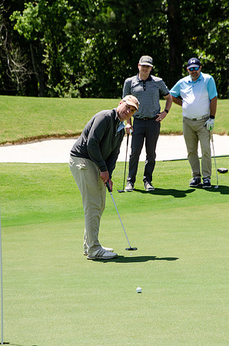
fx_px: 1438
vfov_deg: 13.7
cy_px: 173
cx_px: 114
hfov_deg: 9.1
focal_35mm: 150
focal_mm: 100
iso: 400
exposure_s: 1/1000
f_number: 8
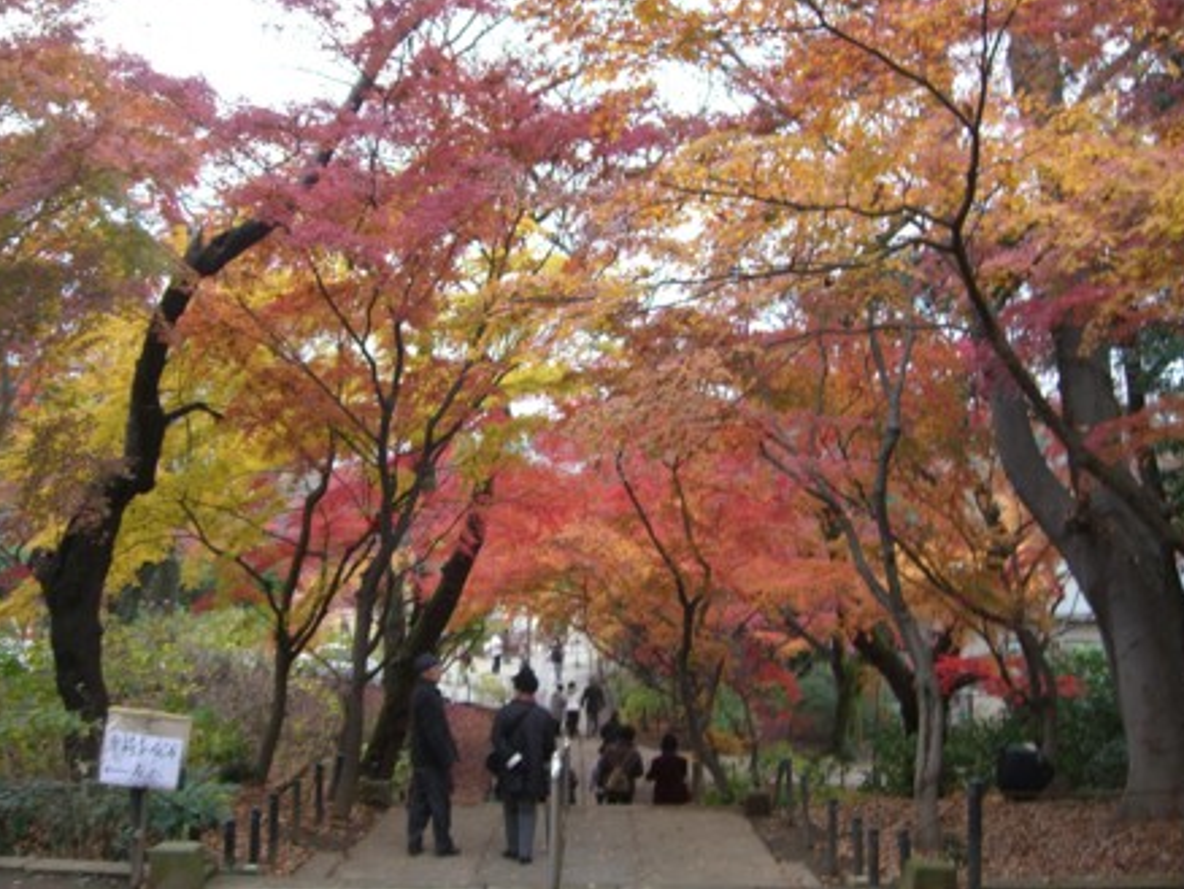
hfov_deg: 47.8
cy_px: 440
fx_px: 1335
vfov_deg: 36.9
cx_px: 600
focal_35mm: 39
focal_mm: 7.9
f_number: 2.8
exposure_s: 1/80
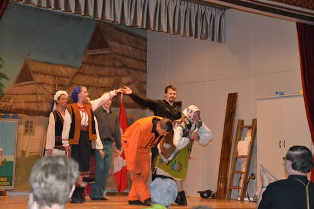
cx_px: 157
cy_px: 104
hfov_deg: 26.0
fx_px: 680
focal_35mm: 78
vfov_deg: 17.5
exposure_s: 1/60
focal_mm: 52
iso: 3200
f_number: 5
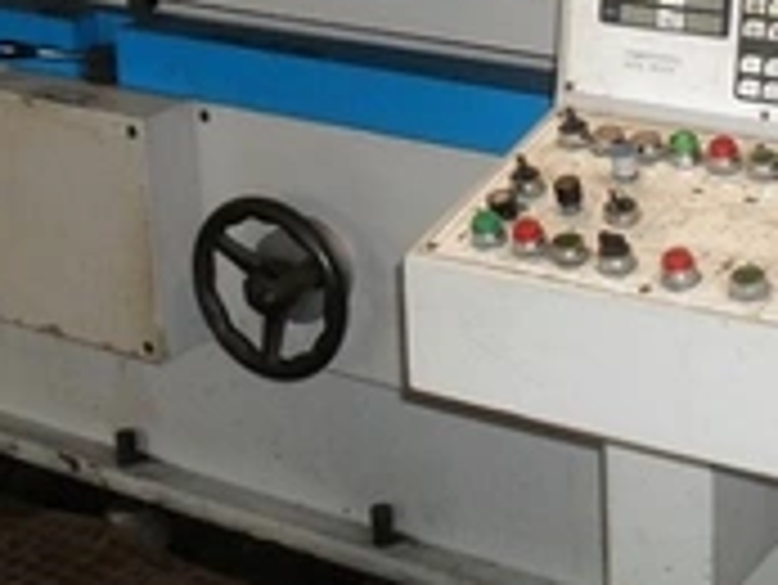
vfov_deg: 17.7
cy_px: -40
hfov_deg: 23.7
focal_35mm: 81
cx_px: 639
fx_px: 1822
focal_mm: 6.3
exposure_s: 1/45
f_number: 3.2
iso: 200
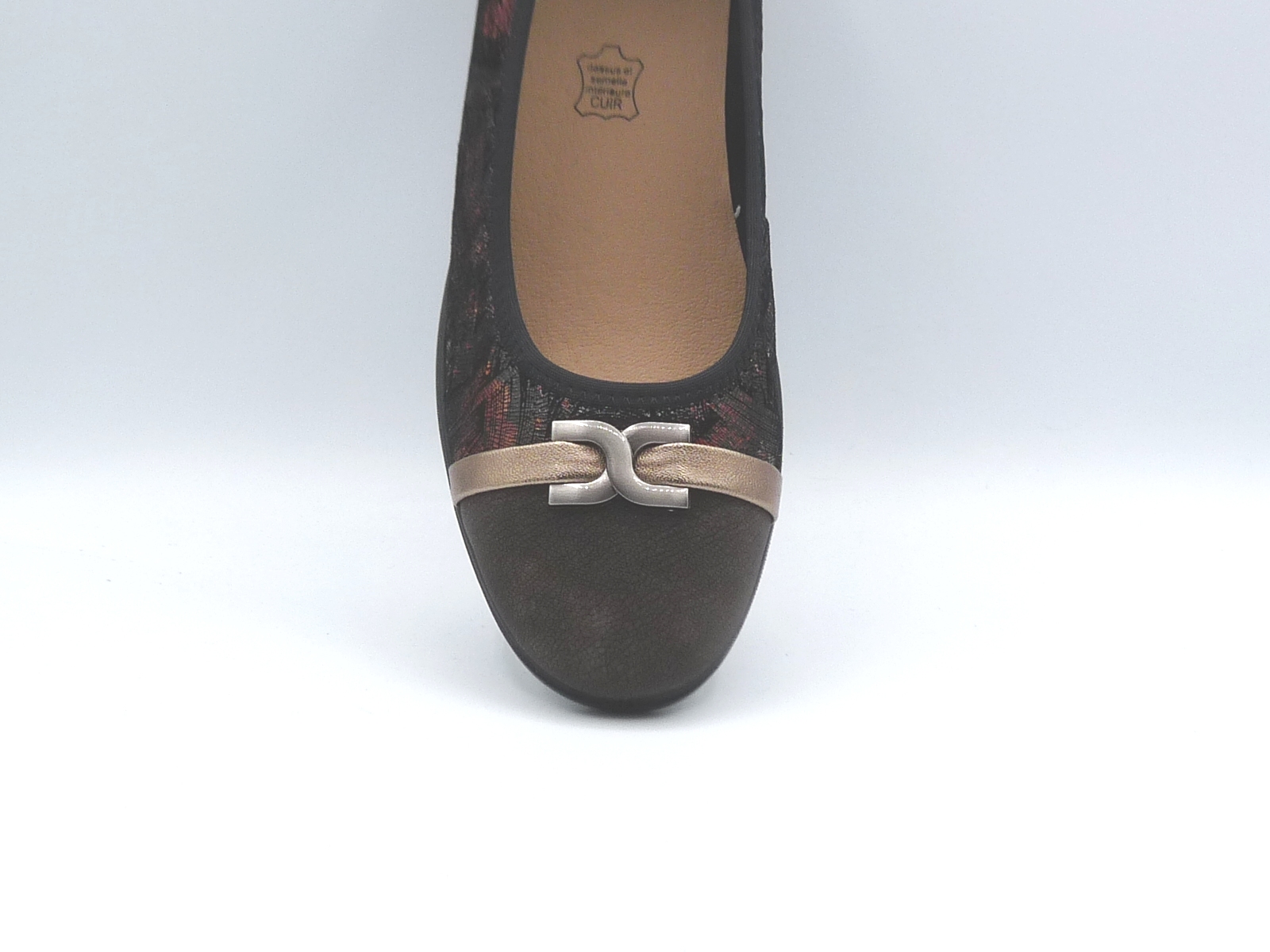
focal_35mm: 56
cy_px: 476
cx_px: 635
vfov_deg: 26.1
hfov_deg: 34.3
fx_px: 2055
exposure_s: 1/250
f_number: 4.5
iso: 100
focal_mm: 5.8
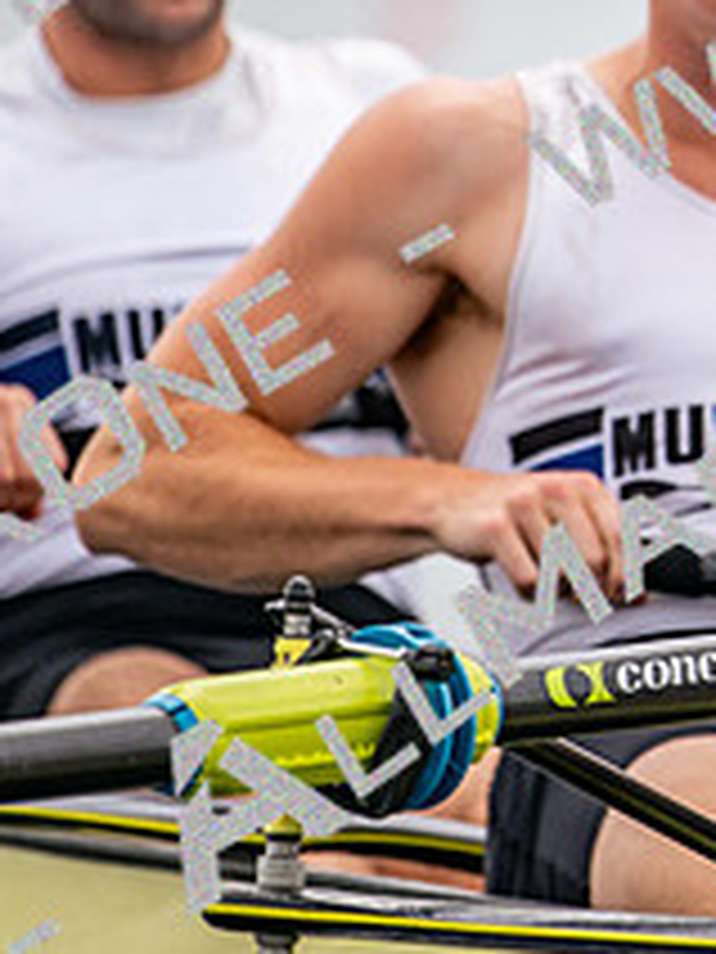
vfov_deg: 1.9
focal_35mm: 1053
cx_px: 1081
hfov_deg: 1.4
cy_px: 220
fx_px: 29040
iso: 320
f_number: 4.5
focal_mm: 400
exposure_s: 1/2500
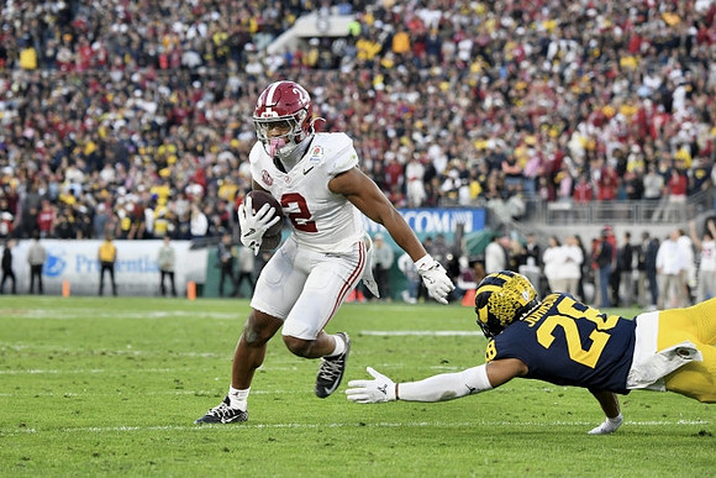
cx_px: 358
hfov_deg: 10.3
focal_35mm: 200
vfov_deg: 6.9
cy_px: 239
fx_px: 3979
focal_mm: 200
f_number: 5.3
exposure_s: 1/1000
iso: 3200
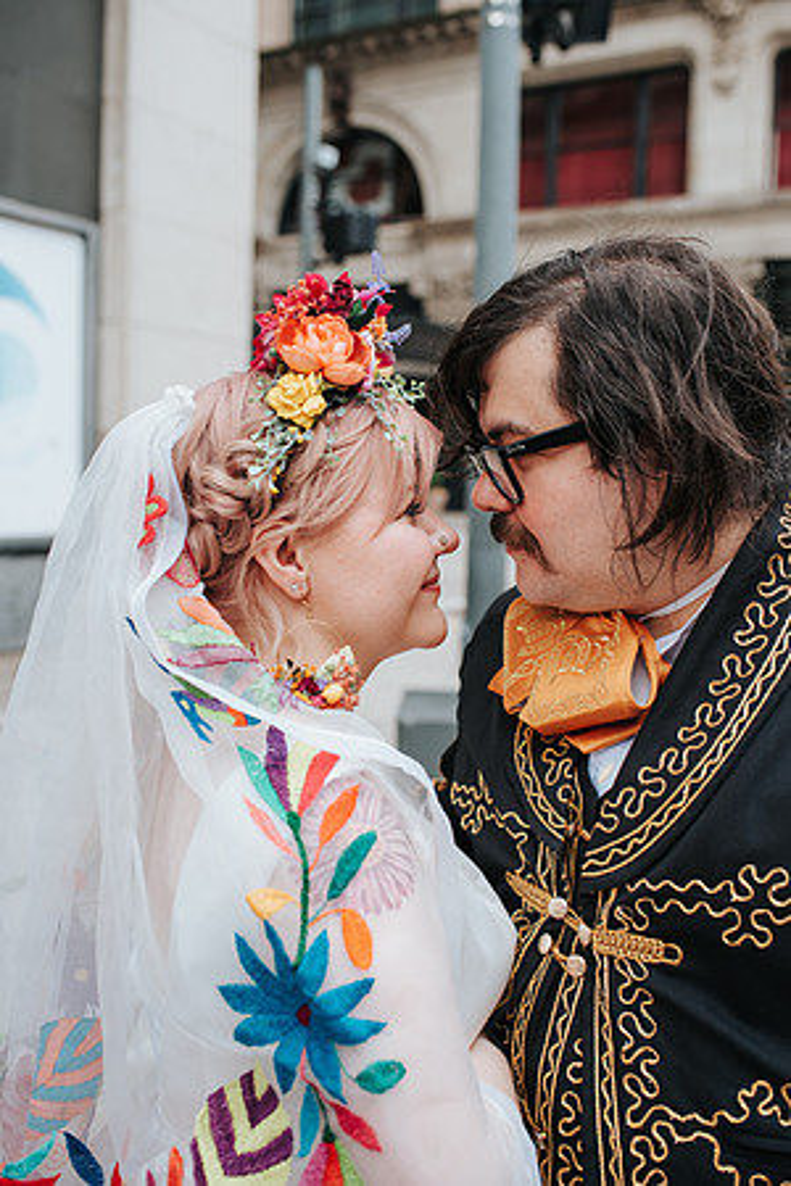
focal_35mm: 35
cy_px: 593
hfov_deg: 37.9
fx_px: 1153
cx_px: 396
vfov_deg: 54.4
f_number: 3.5
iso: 900
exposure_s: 1/1250
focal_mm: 35
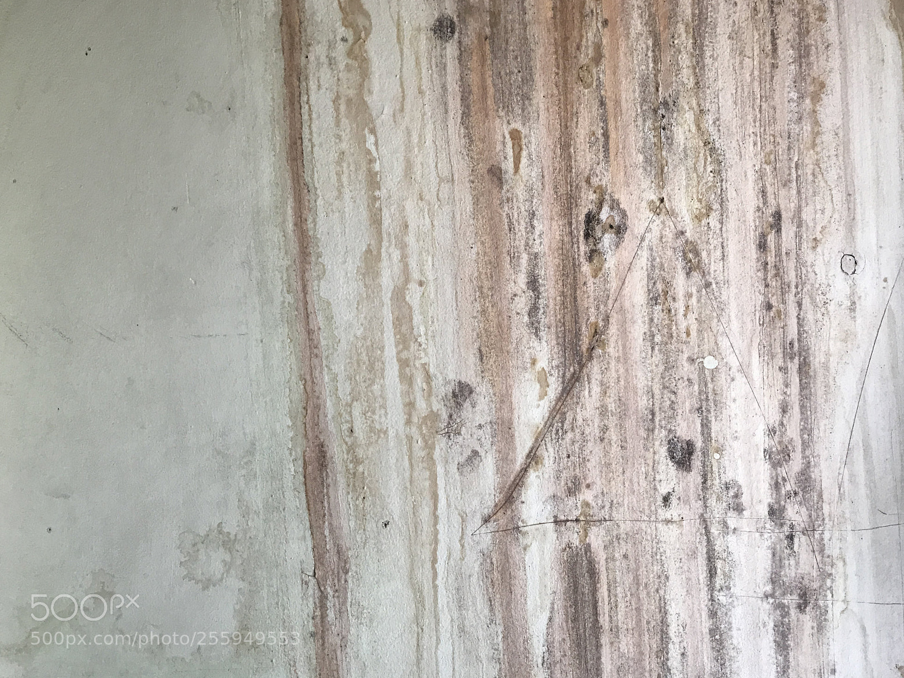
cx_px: 462
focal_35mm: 29
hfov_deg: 61.6
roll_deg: +2.2
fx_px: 757
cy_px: 333
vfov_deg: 48.2
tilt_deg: -1.9
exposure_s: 1/33
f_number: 1.8
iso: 25
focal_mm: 3.99
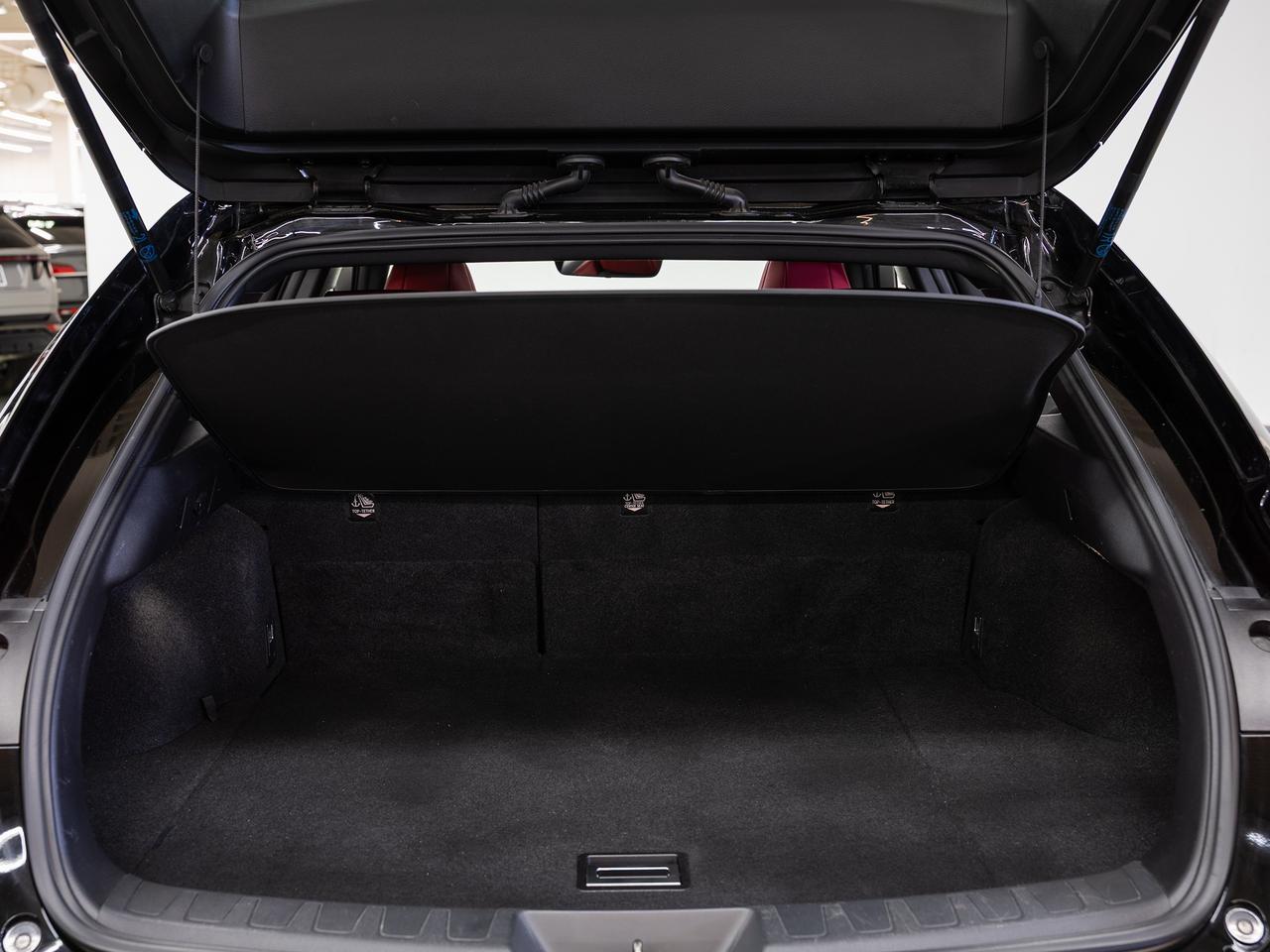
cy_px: 476
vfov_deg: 36.5
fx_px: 1445
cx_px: 635
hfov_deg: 47.5
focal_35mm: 39
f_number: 5.6
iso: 100
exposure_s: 1/2
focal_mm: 36.4
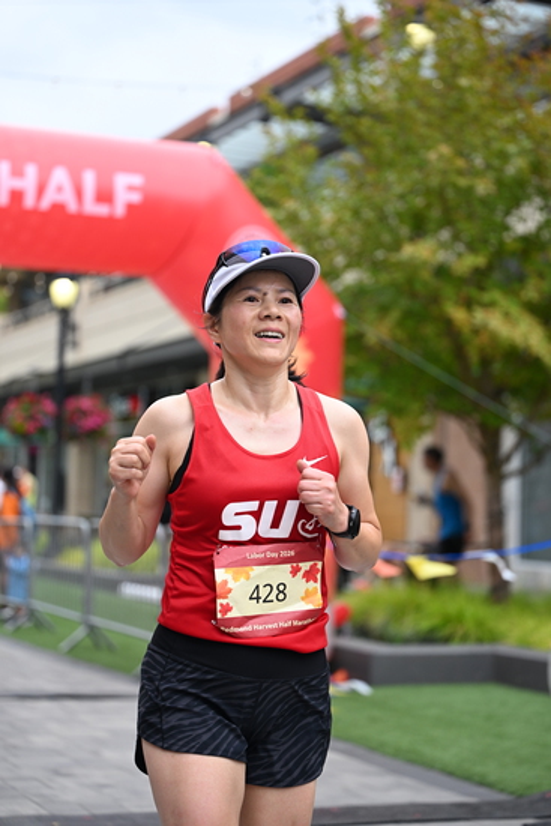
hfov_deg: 19.5
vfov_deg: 28.8
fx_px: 1606
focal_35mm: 70
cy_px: 413
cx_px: 276
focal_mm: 70
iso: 640
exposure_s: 1/2000
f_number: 2.8
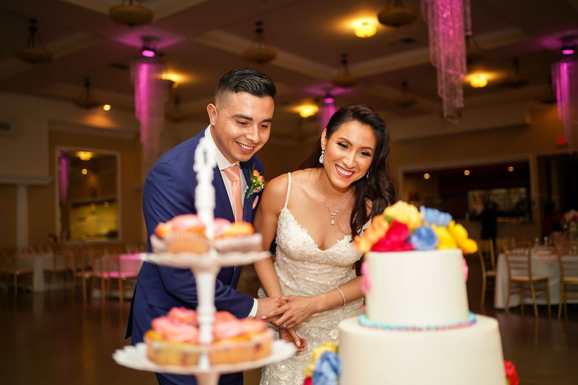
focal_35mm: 35
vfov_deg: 37.9
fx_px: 562
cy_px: 192
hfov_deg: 54.4
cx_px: 289
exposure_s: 1/250
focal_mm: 35
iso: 200
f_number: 1.8
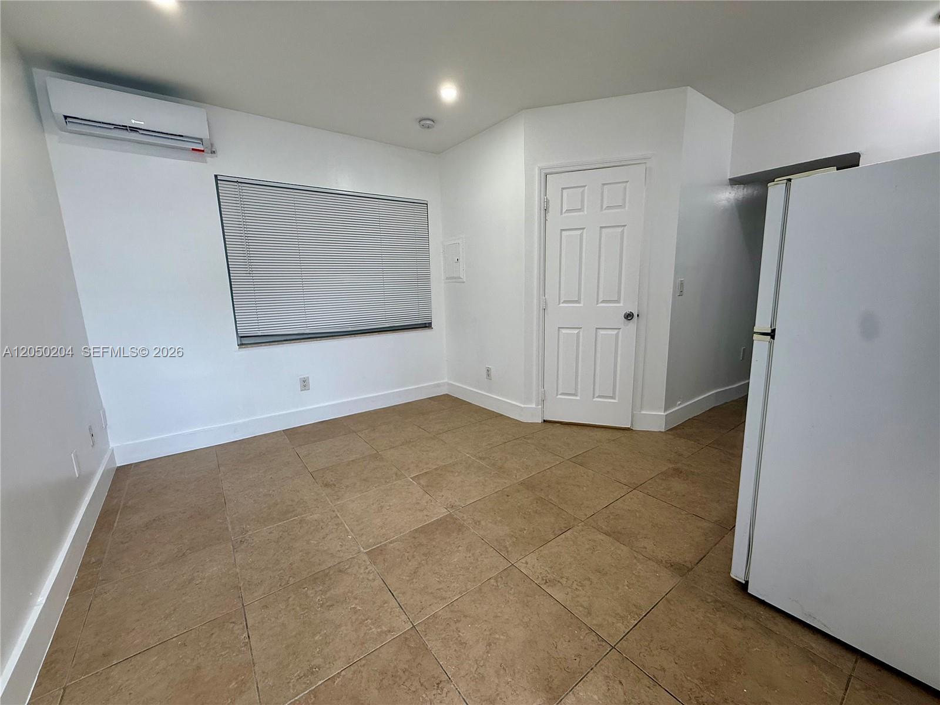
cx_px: 470
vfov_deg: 85.7
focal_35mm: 14
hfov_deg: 102.1
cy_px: 352
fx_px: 380
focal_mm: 2.22
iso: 80
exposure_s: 1/120
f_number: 2.2
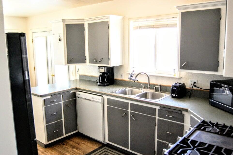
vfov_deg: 43.5
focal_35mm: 30
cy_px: 78
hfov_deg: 62.0
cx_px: 116
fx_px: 194
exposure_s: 1/100
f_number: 3.8
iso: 800
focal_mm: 20
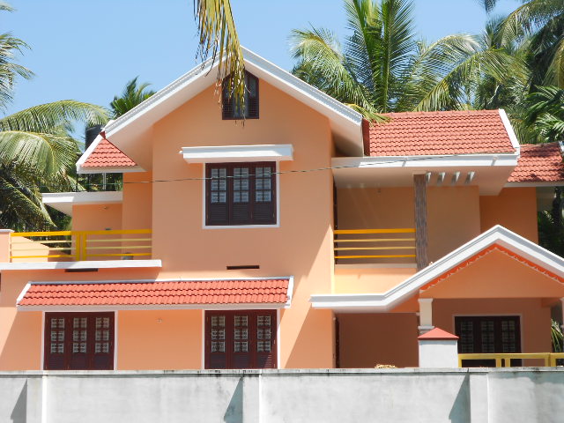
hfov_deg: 29.4
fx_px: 1075
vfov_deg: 22.3
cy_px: 212
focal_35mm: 66
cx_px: 282
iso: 80
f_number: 5.3
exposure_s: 1/250
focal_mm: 11.8
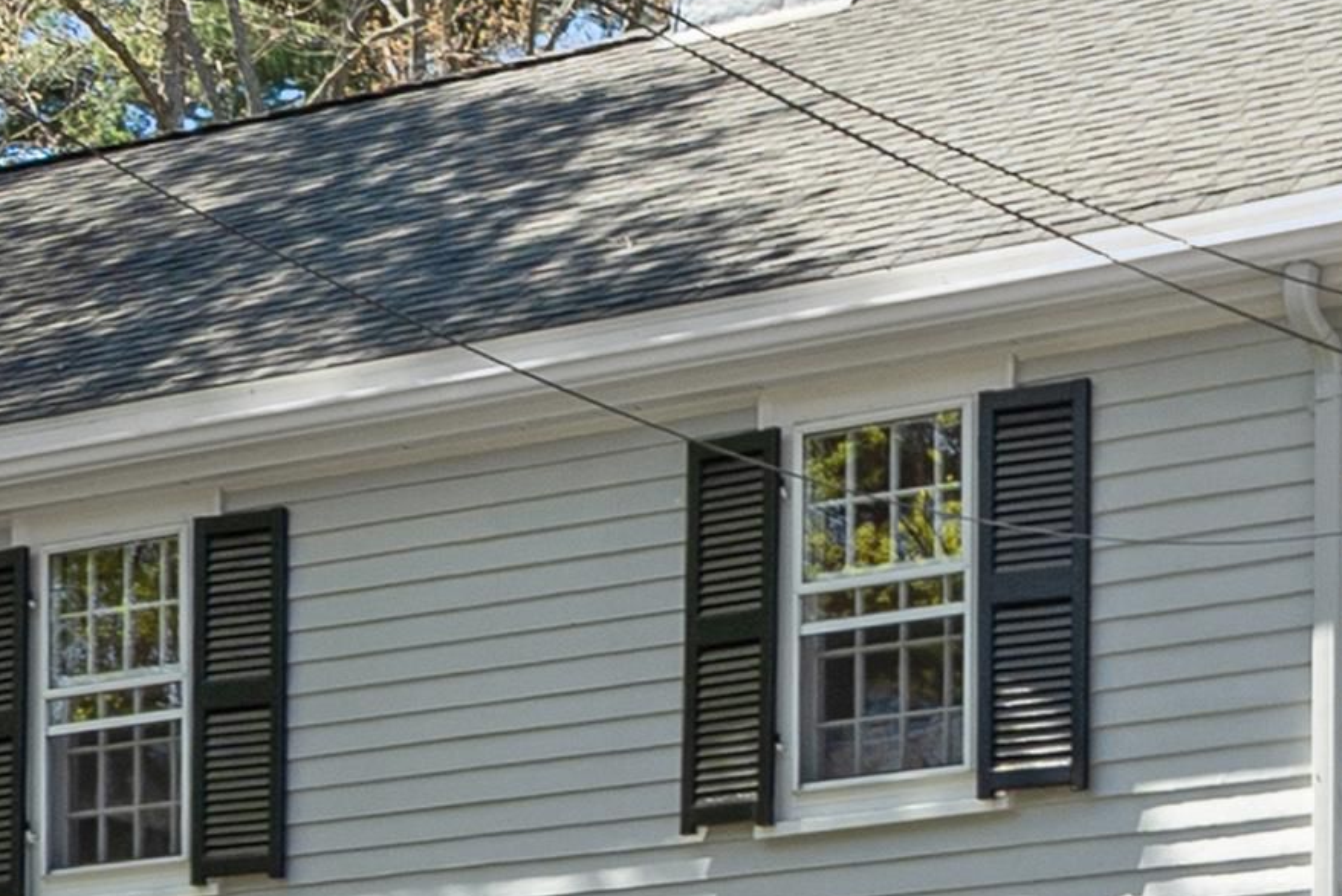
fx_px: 4512
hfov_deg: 16.2
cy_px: 979
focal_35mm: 121
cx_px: 1657
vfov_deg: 11.2
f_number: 8
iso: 100
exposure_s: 1/125
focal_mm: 18
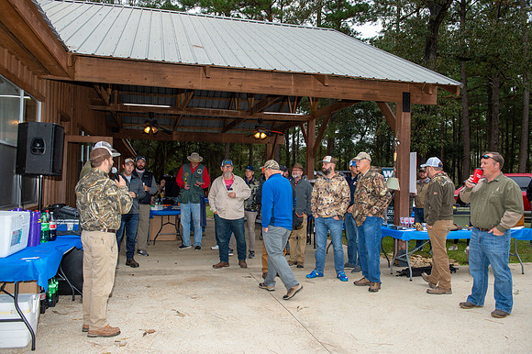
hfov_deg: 60.3
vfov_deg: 42.3
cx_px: 266
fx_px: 458
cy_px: 177
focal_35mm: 31
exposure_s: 1/100
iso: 400
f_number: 5
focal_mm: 31
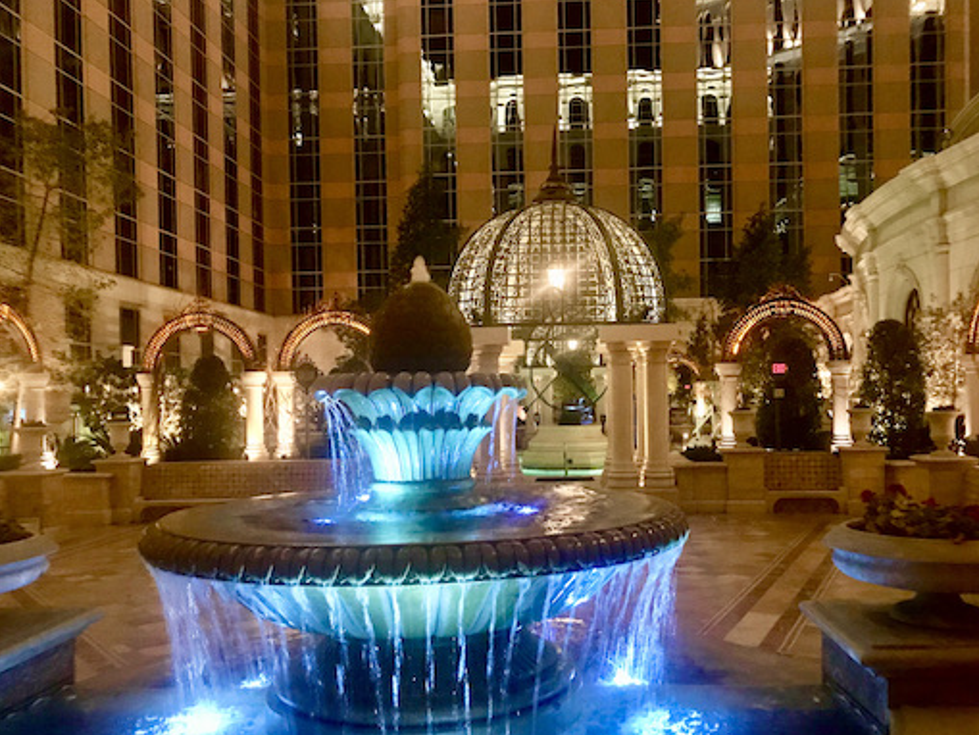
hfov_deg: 55.2
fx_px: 934
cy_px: 425
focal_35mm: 33
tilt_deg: -1.6
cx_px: 546
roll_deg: +0.9
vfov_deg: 42.8
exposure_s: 1/5
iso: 100
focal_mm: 3.99
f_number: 1.8
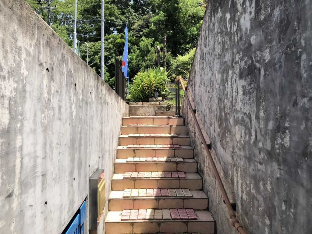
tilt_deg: +1.0
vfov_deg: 49.7
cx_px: 156
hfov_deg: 63.4
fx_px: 252
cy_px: 117
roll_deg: -0.9
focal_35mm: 28
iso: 20
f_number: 1.8
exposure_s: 1/1116
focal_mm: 3.99
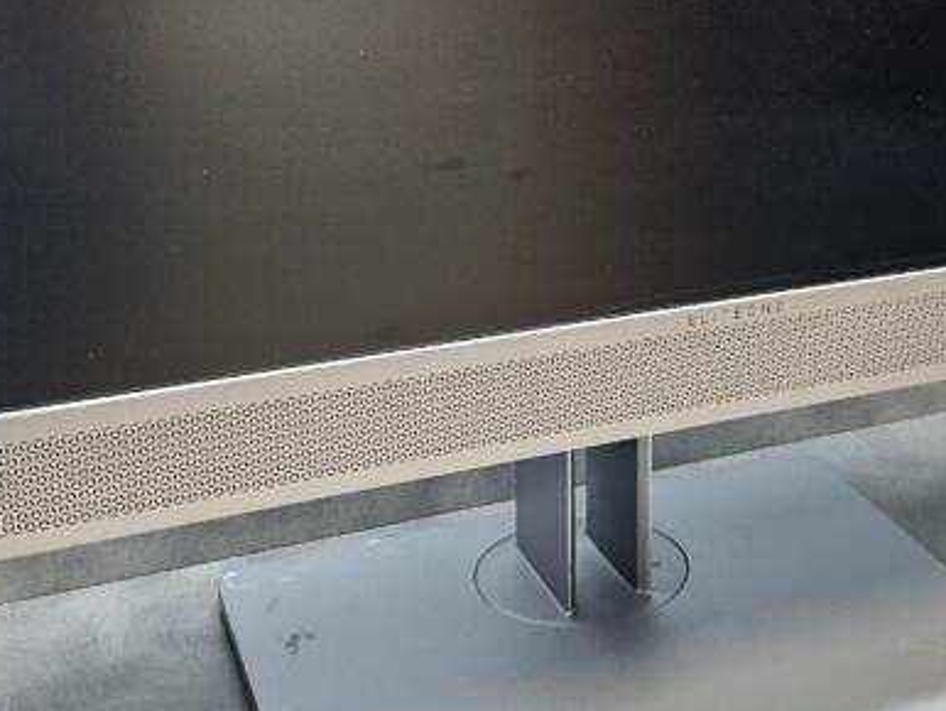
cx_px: 752
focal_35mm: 61
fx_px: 1668
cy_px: 29
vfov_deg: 23.2
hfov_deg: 30.9
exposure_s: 1/100
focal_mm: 5.4
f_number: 1.8
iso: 320
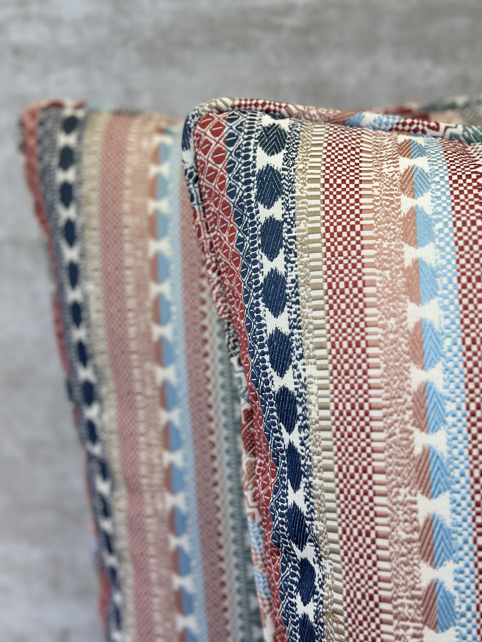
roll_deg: +1.1
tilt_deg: -14.9
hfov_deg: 30.3
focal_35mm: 48
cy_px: 321
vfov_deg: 39.7
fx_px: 891
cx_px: 241
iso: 80
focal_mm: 6.86
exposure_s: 1/193
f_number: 1.78
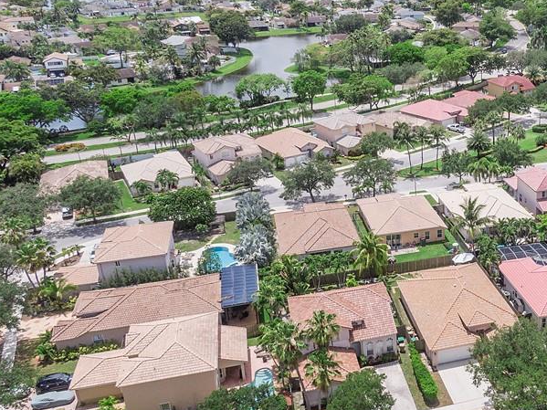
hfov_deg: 43.0
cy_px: 200
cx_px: 459
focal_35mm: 41
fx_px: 648
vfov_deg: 35.1
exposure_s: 1/1600
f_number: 2.8
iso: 100
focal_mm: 4.39
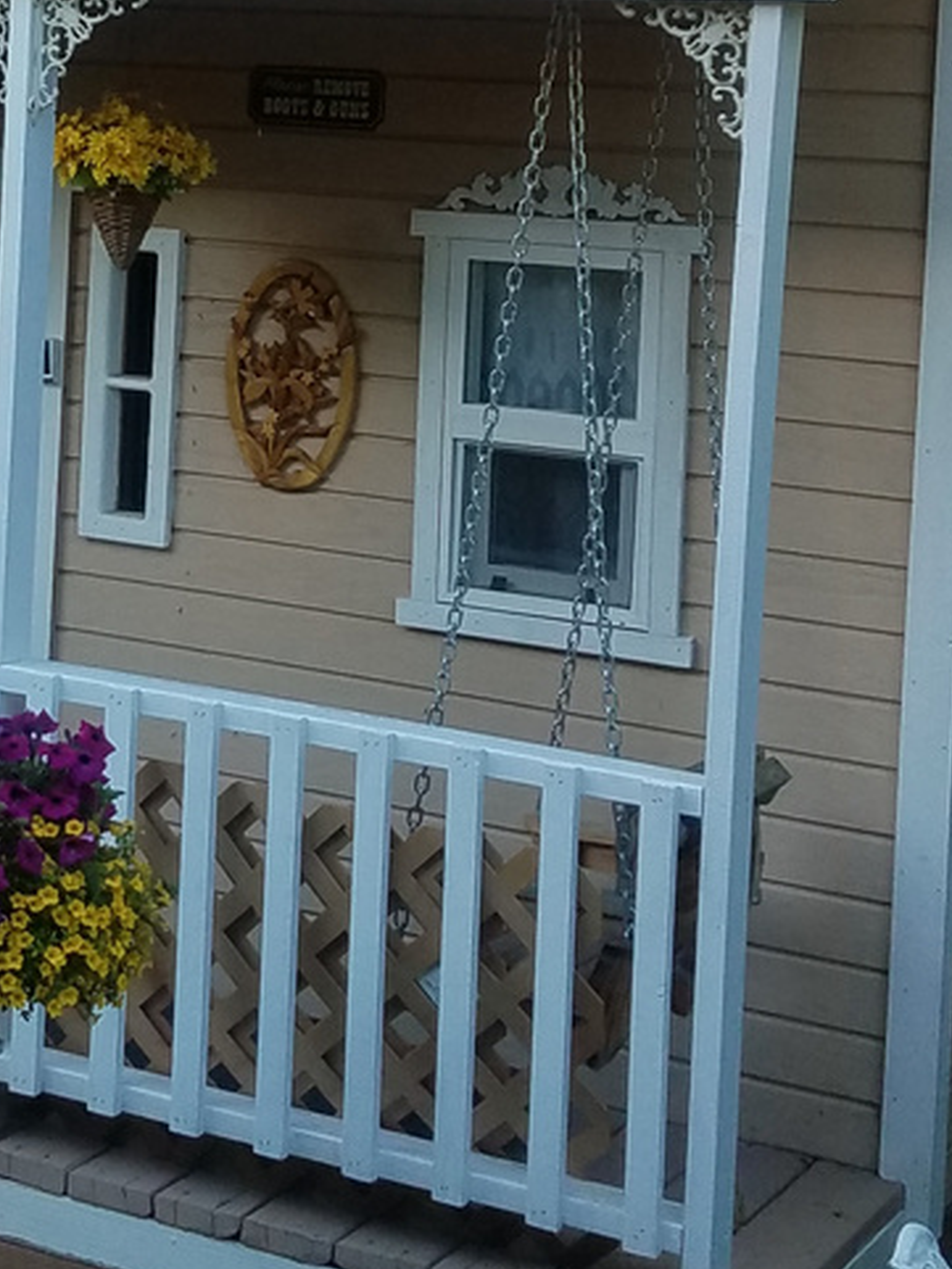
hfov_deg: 17.4
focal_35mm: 83
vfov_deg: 23.2
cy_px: 251
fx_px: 3042
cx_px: 0
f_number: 1.7
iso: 40
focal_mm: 4.2
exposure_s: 1/247
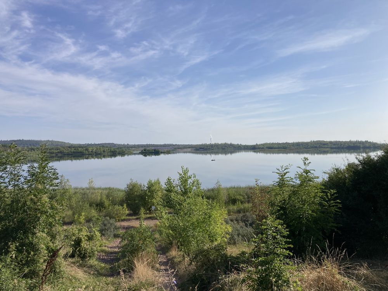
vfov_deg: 49.7
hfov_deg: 63.4
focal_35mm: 28
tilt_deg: +1.4
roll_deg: +0.2
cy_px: 146
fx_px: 314
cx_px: 194
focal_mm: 3.99
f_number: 1.8
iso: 20
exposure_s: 1/3205
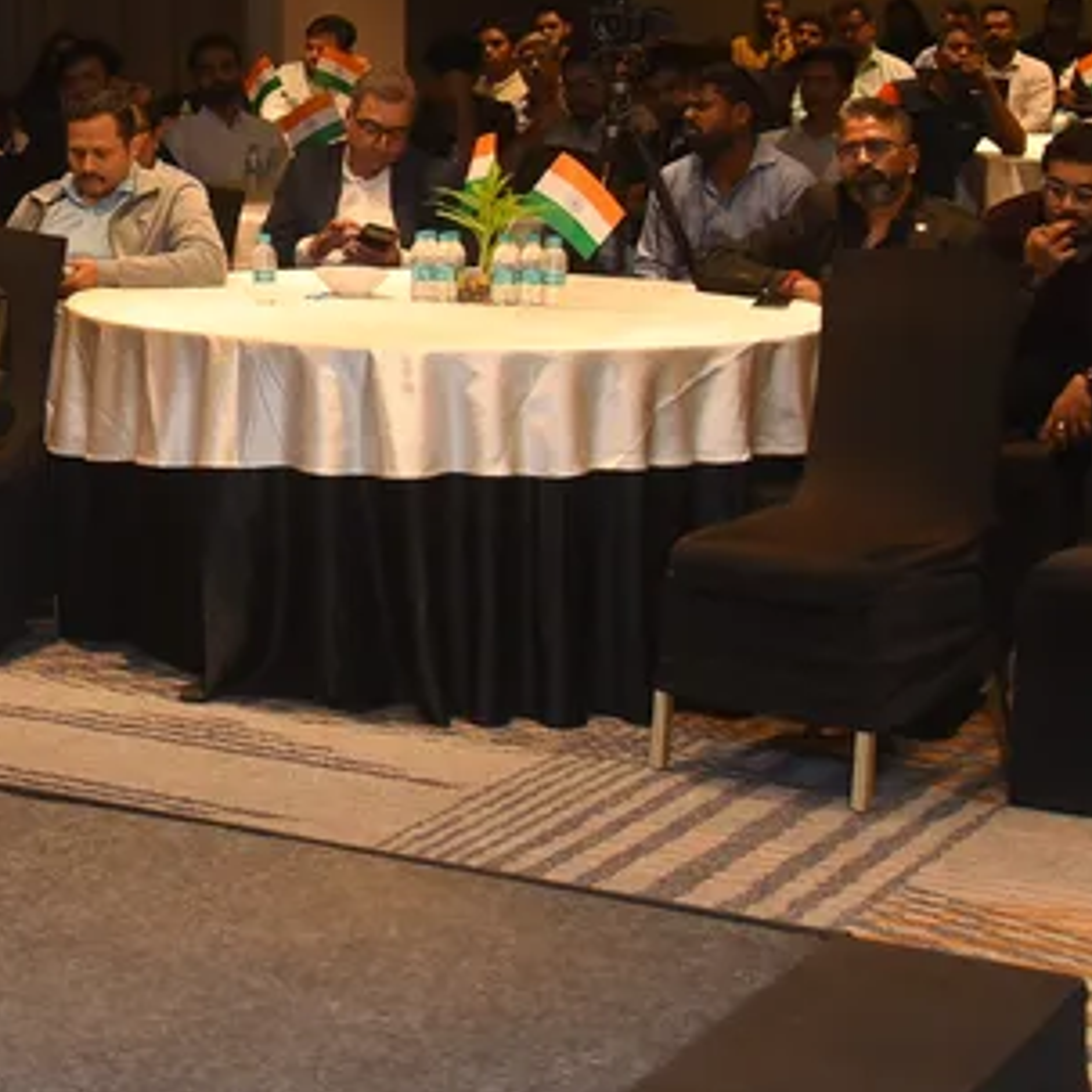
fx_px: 3248
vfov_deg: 18.7
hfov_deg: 17.2
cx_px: -537
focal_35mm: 91
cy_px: 76
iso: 1250
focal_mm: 27
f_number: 4
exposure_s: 1/100
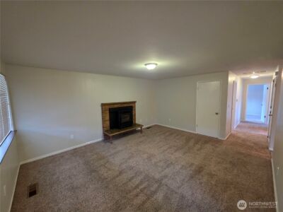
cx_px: 142
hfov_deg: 106.2
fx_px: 106
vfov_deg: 89.9
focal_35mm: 13
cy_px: 106
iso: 500
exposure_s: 1/60
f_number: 1.9
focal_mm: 2.2
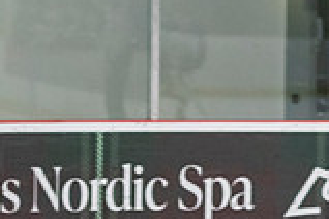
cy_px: 272
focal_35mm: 516
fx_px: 4715
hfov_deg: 4.0
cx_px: 400
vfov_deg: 2.7
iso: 2000
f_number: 3.2
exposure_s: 1/640
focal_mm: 98
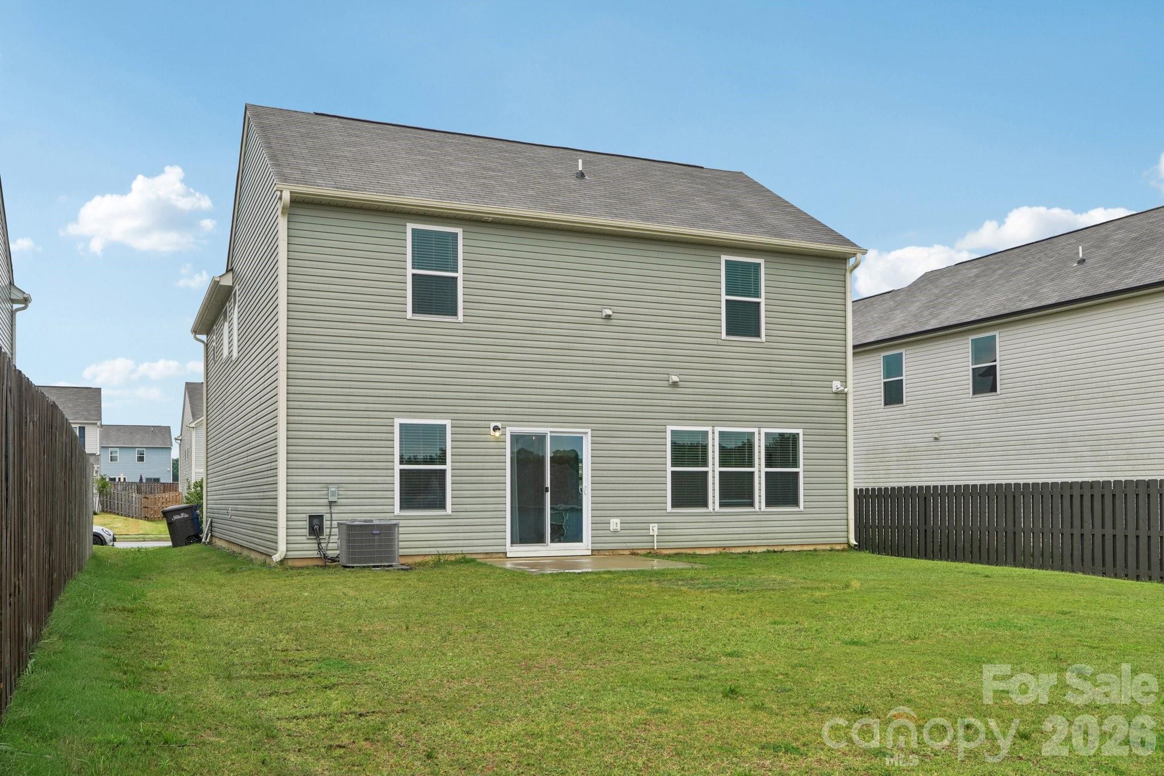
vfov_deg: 43.6
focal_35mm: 30
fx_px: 970
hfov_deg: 61.9
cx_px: 582
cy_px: 388
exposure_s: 1/90
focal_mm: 20
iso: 100
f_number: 8
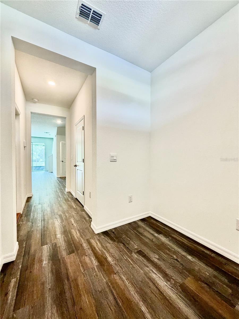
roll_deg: +0.1
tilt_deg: -0.3
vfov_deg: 102.1
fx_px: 129
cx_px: 120
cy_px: 160
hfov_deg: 85.7
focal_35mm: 14
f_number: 2.2
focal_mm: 2.22
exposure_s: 1/120
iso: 250
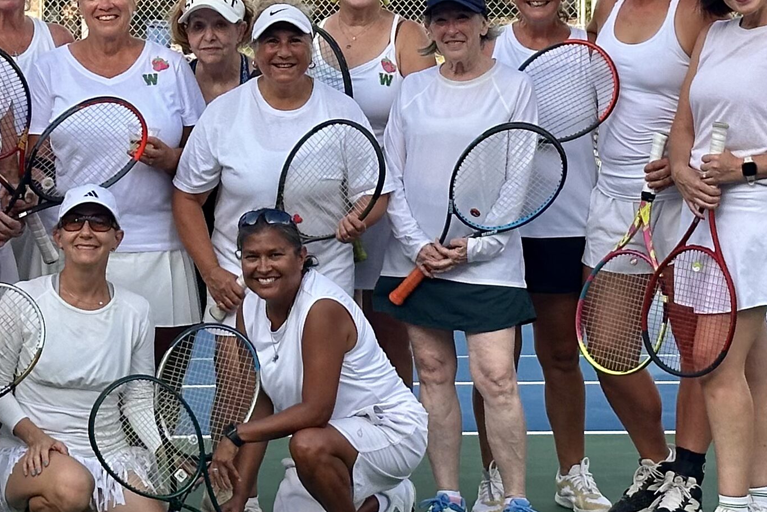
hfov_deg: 23.3
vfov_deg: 15.7
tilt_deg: -0.9
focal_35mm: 87
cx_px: 253
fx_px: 1853
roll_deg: +0.1
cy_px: 170
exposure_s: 1/2070
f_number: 1.78
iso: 64
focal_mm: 6.86
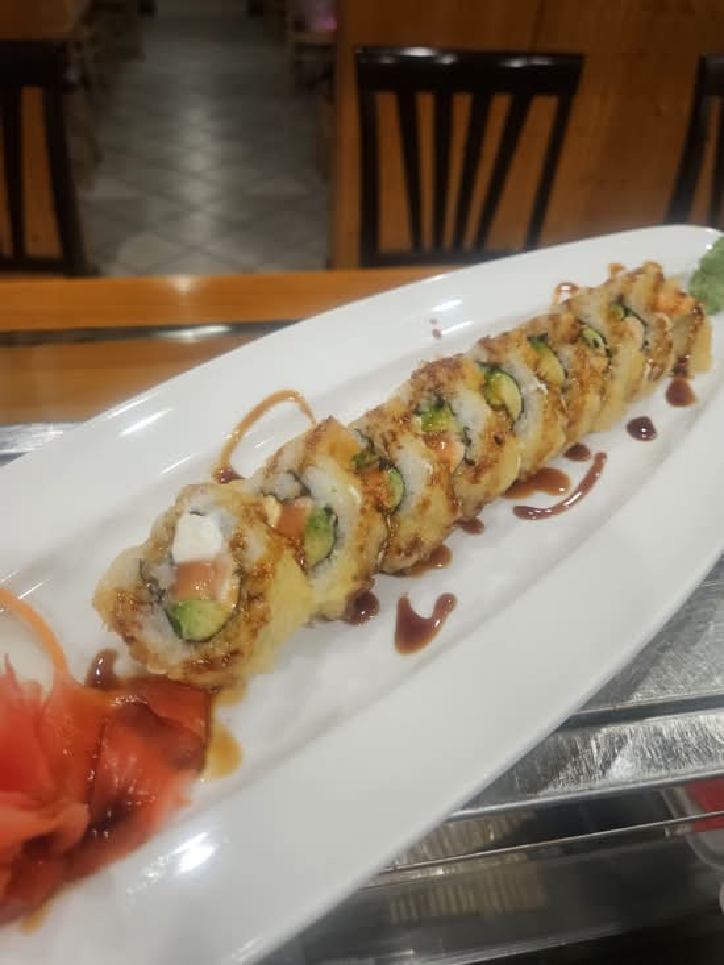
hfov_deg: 58.9
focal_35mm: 23
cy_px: 482
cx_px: 362
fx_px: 641
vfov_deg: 73.9
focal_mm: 5.4
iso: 320
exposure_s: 1/120
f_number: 1.8
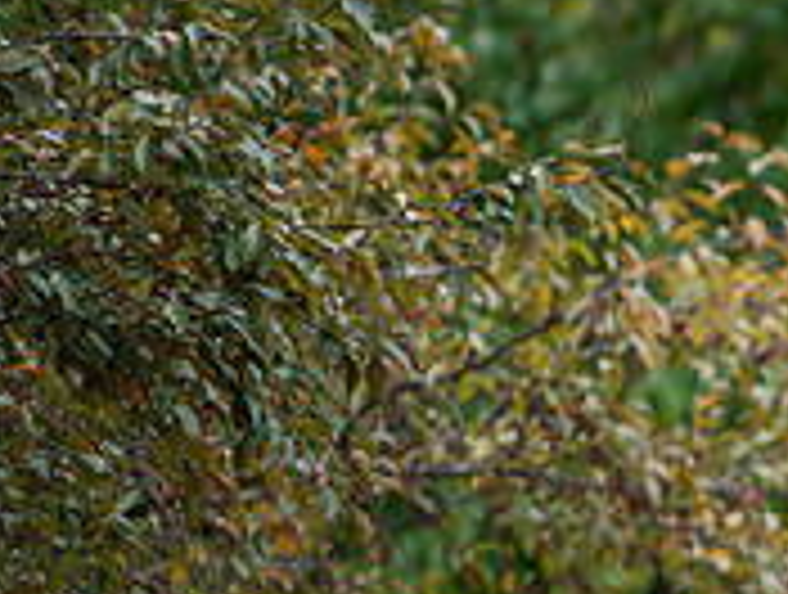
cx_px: 1279
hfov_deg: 3.1
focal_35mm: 636
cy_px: 484
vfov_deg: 2.3
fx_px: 14508
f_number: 3.2
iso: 160
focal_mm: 200
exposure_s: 1/500
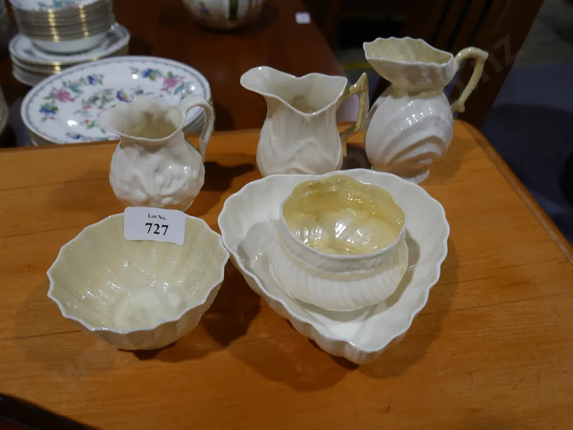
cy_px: 215
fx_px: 563
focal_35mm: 34
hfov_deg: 53.9
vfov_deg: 41.8
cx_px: 286
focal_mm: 17
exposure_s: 1/125
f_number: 4.5
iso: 200
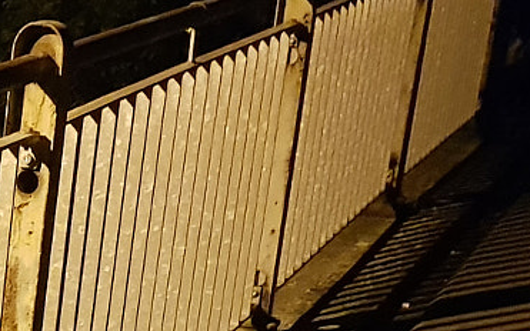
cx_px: -214
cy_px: 673
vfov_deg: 10.1
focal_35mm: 119
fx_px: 1719
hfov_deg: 16.3
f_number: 1.7
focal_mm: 4.2
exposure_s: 1/10
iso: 800
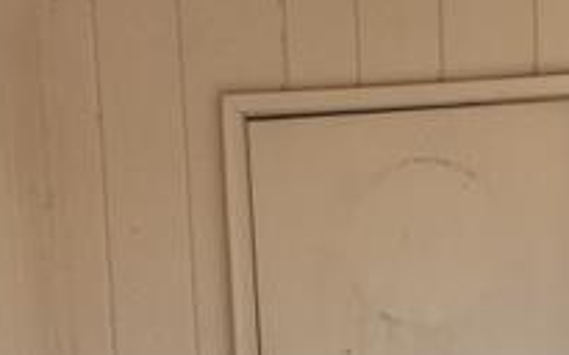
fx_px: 1488
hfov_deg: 21.6
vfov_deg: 13.2
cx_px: 369
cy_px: 438
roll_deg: +2.0
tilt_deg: -3.8
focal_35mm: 96
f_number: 2.2
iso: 32
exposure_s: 1/455
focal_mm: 4.15
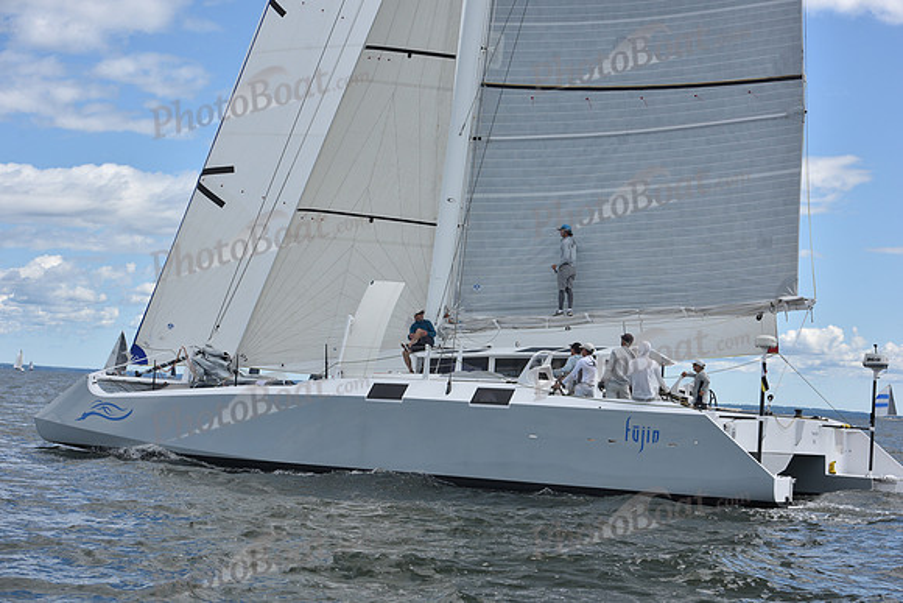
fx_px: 1756
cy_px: 302
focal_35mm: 70
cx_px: 452
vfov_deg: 19.5
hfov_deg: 28.8
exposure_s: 1/1000
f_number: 8
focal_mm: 70
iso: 250
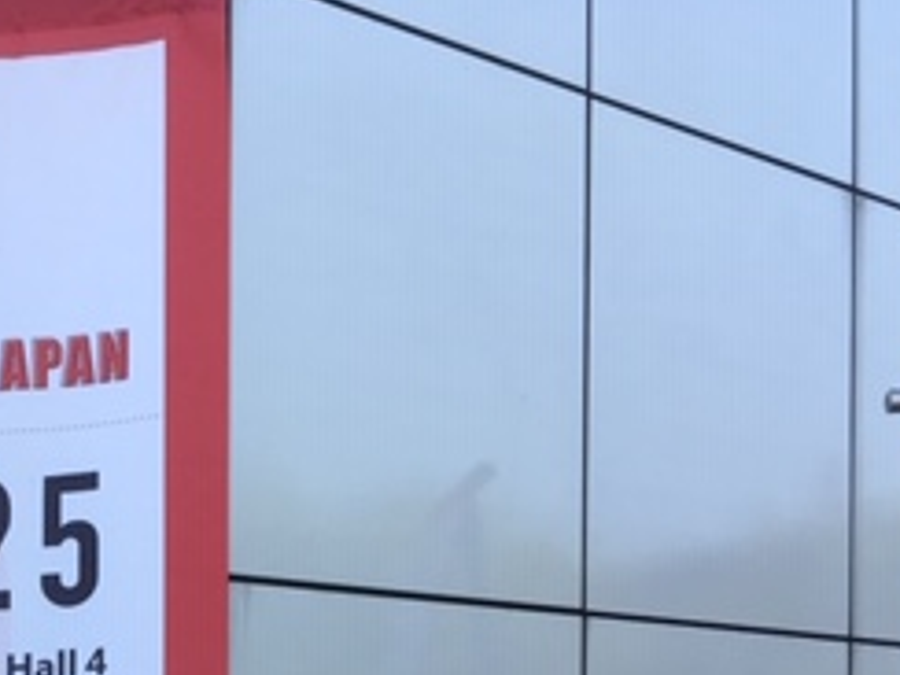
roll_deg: -0.5
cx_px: -107
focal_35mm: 76
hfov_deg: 23.9
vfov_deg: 18.1
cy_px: 867
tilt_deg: -1.2
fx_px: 1976
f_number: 2.2
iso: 25
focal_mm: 4.15
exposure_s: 1/591
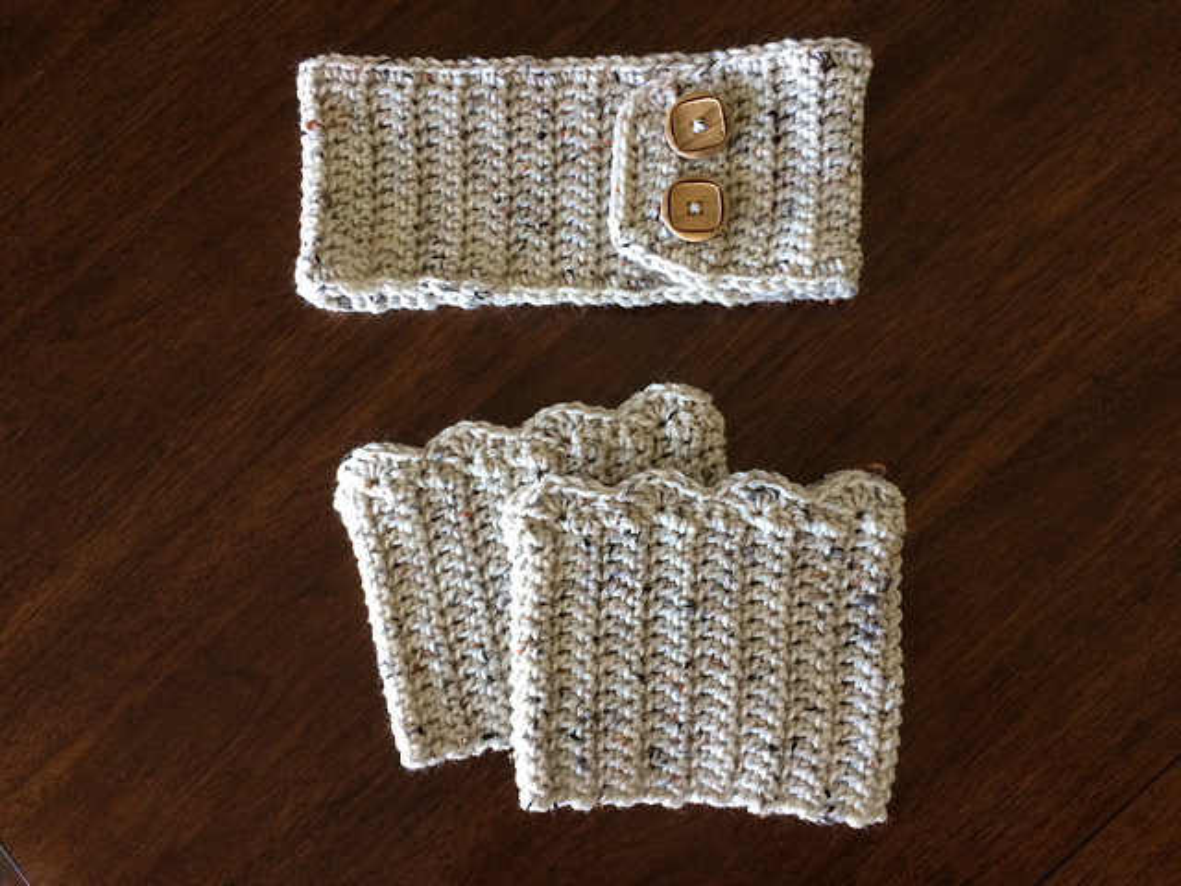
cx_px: 590
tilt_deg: -84.4
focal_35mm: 29
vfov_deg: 48.2
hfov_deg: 61.7
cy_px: 443
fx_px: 989
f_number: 2.2
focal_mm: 4.15
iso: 200
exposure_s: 1/30
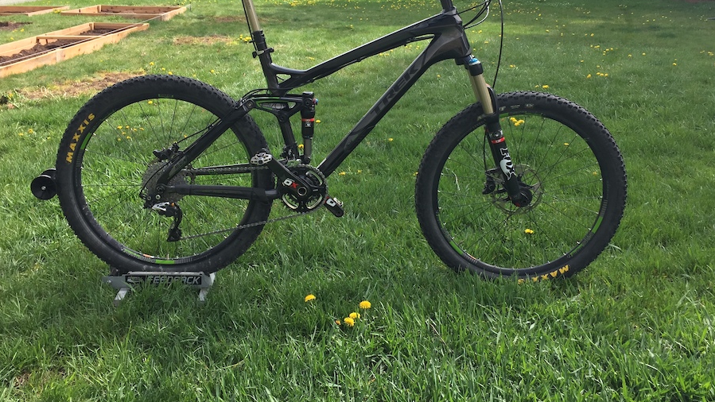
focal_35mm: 36
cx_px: 355
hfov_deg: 55.3
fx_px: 683
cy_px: 145
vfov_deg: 32.7
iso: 32
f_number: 2.2
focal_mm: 4.15
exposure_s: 1/542
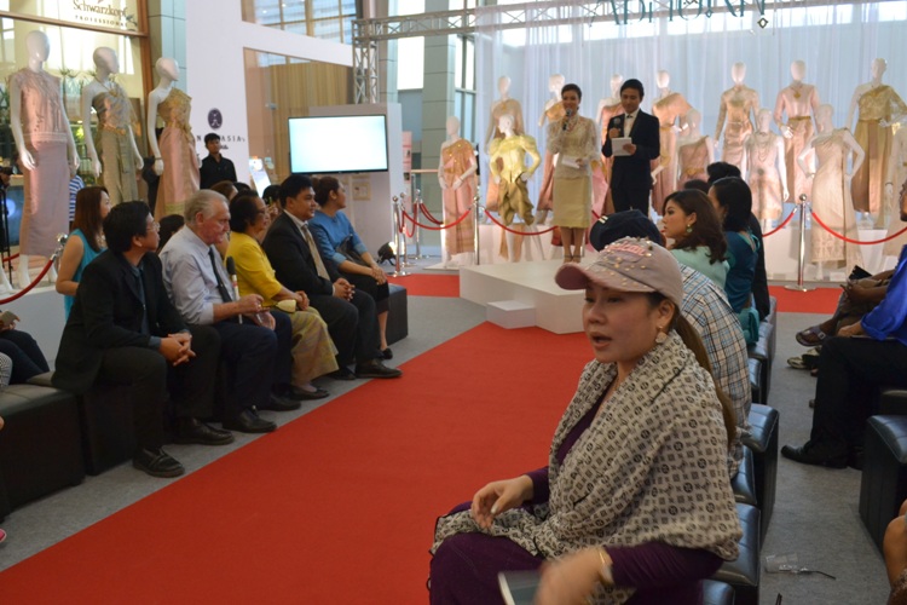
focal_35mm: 33
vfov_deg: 40.0
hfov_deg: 57.2
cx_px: 454
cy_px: 302
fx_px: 831
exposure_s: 1/30
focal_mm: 22
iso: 1250
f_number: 7.1
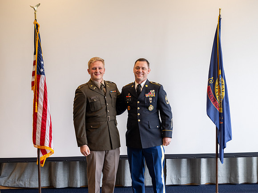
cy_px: 96
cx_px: 145
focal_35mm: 80
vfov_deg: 18.4
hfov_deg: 24.4
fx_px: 596
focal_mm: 74
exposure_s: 1/200
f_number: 2.8
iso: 500
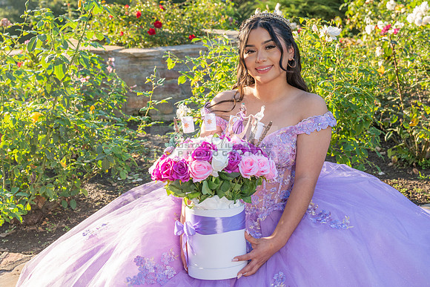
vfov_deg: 26.0
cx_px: 215
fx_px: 621
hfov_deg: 38.2
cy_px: 144
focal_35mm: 52
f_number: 6.3
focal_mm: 52
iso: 200
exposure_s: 1/200
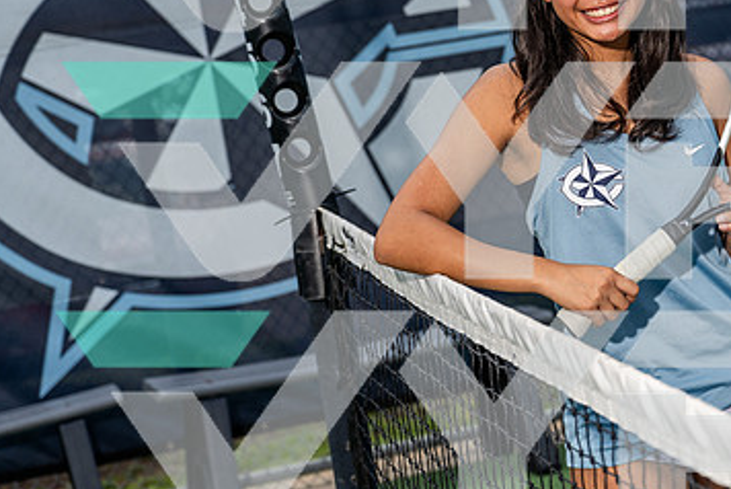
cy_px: 172
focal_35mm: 101
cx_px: 585
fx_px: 2052
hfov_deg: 20.0
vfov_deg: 13.6
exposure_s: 1/1000
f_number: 4
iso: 100
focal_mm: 62
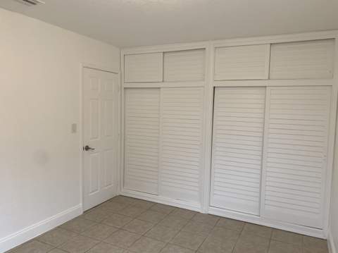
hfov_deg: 67.4
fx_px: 254
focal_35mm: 26
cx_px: 169
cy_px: 126
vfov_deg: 53.0
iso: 80
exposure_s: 1/60
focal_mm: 4.25
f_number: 1.8
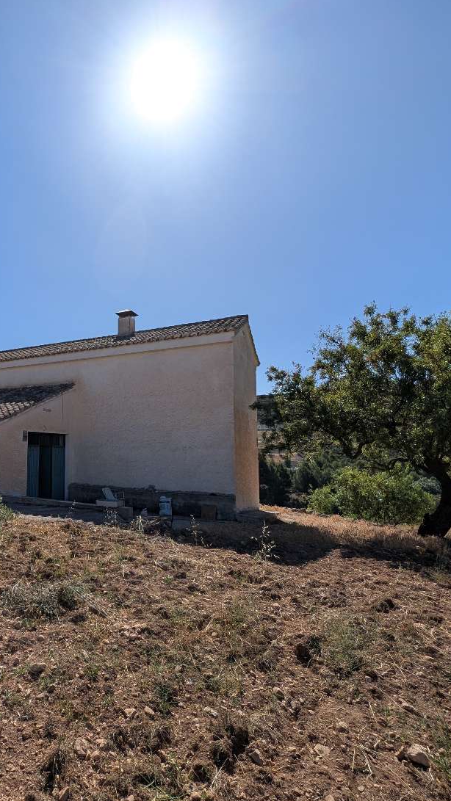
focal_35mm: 18
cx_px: 82
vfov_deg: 92.6
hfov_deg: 56.1
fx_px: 383
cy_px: 411
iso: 46
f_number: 1.95
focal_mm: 2.23
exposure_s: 1/3175
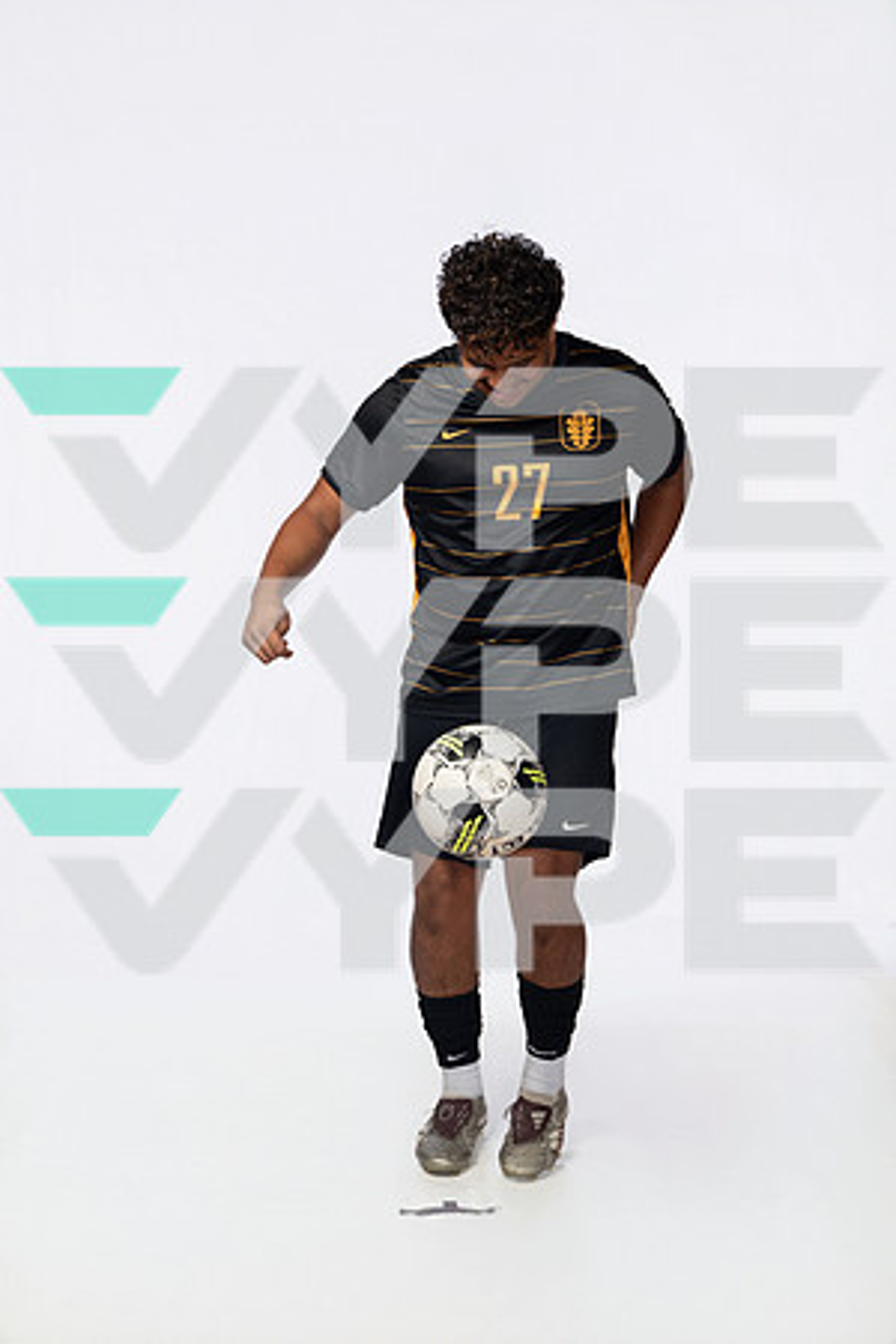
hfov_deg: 30.5
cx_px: 448
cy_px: 672
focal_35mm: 44
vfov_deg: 44.5
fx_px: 1643
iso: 640
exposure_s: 1/250
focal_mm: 44
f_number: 6.3
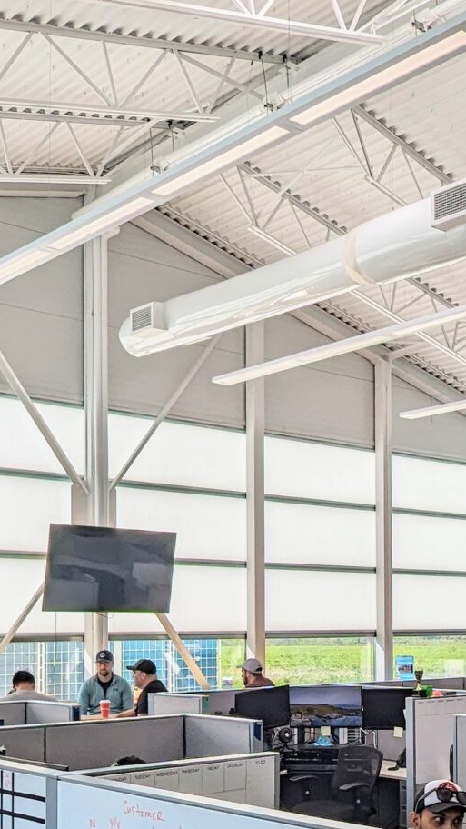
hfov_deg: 24.3
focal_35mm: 49
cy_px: 592
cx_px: 316
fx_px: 1076
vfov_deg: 41.2
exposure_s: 1/812
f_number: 2.2
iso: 51
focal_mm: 2.35
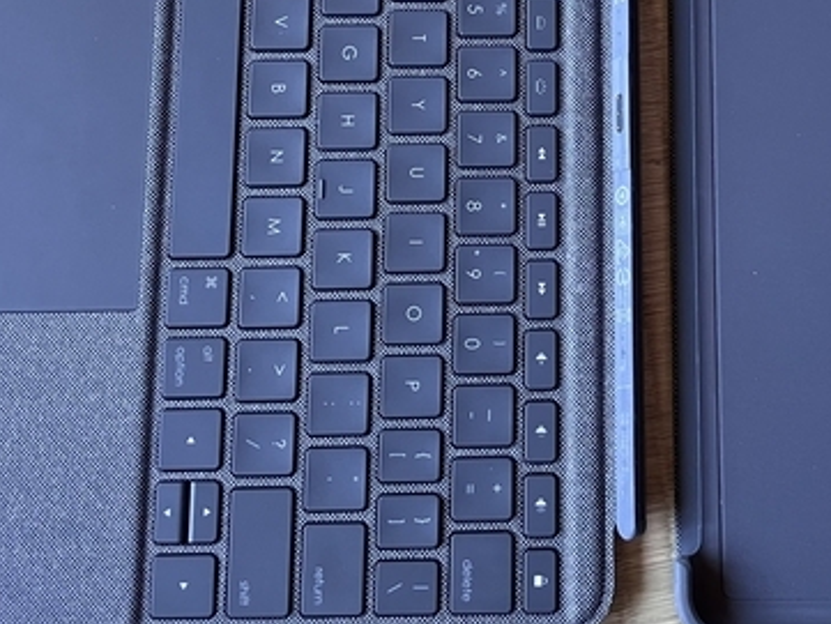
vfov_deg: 23.5
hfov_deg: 30.5
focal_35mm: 62
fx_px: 1489
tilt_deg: -77.7
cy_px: 177
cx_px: 651
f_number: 1.8
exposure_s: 1/60
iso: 160
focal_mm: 3.99
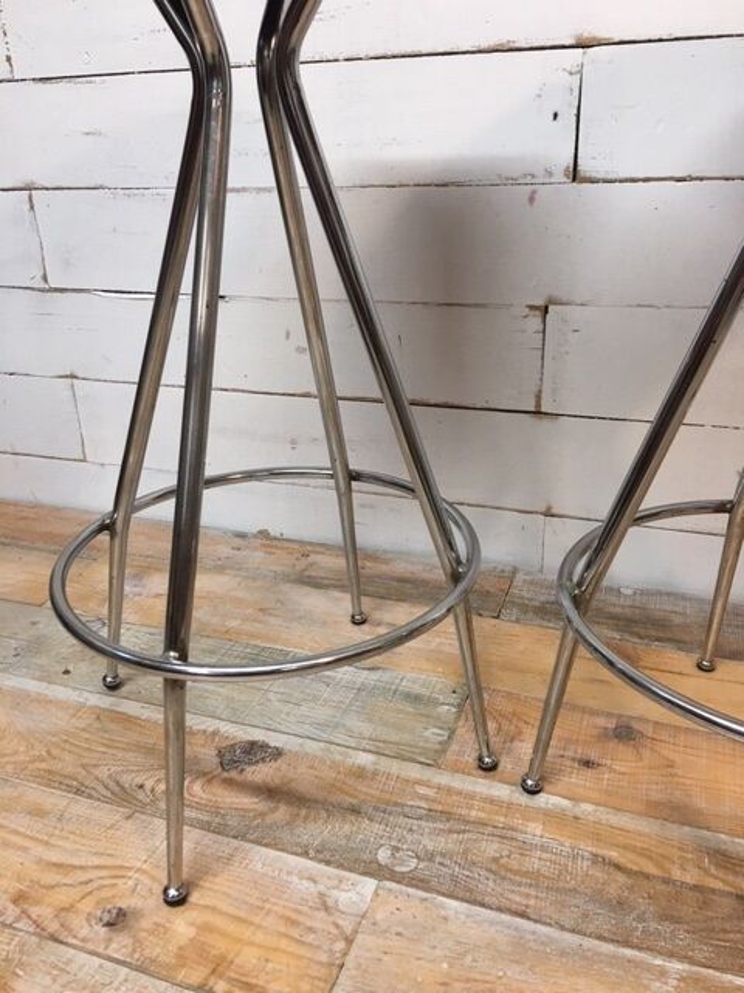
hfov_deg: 48.2
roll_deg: +1.8
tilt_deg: -22.3
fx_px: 831
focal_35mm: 29
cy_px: 496
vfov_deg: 61.7
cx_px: 372
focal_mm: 4.15
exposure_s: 1/17
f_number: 2.2
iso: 40
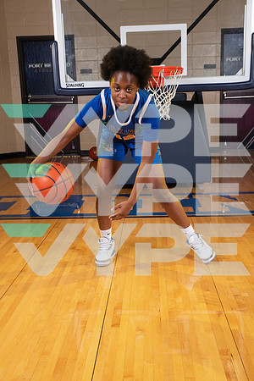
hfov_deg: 30.5
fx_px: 466
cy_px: 190
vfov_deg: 44.5
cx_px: 127
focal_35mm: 44
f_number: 7.1
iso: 320
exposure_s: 1/320
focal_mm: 44
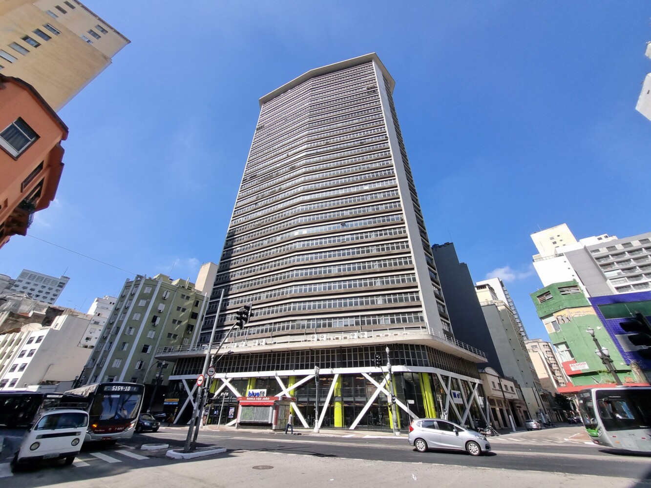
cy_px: 244
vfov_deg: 89.9
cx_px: 326
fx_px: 245
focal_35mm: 13
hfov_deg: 106.2
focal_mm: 1.74
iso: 50
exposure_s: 1/890
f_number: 2.2
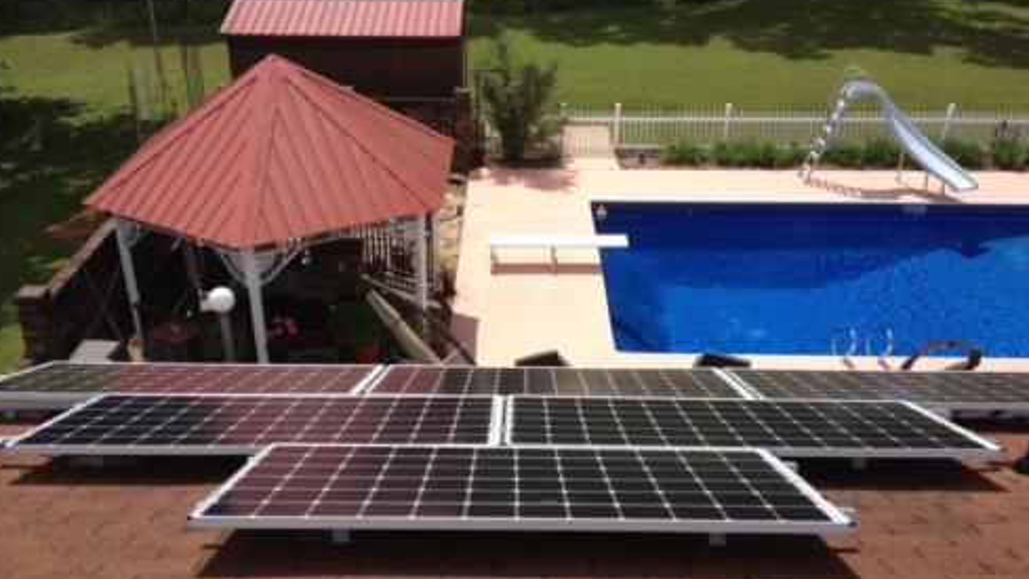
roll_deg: -1.0
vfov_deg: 30.4
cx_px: 511
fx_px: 1064
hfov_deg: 51.6
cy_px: 330
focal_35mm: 39
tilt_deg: -31.7
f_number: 2.4
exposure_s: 1/2123
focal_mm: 4.28
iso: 50
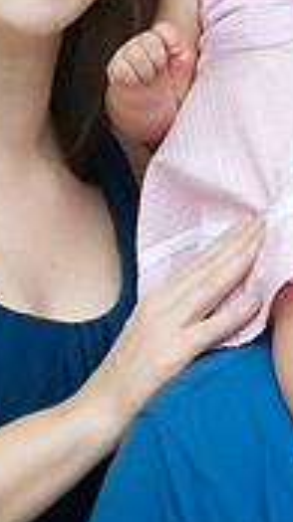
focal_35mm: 403
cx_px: 440
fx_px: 5585
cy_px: 66
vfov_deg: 5.4
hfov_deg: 3.0
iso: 400
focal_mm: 116
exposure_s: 1/160
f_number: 5
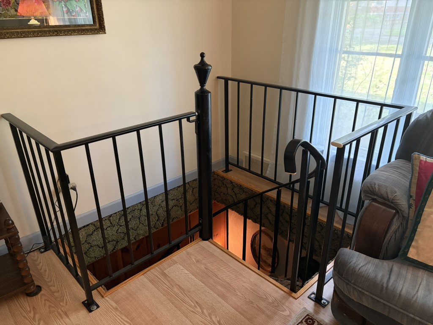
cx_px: 216
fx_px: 325
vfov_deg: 53.1
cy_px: 162
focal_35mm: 26
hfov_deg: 67.3
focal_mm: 5.96
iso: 500
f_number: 1.6
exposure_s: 1/60
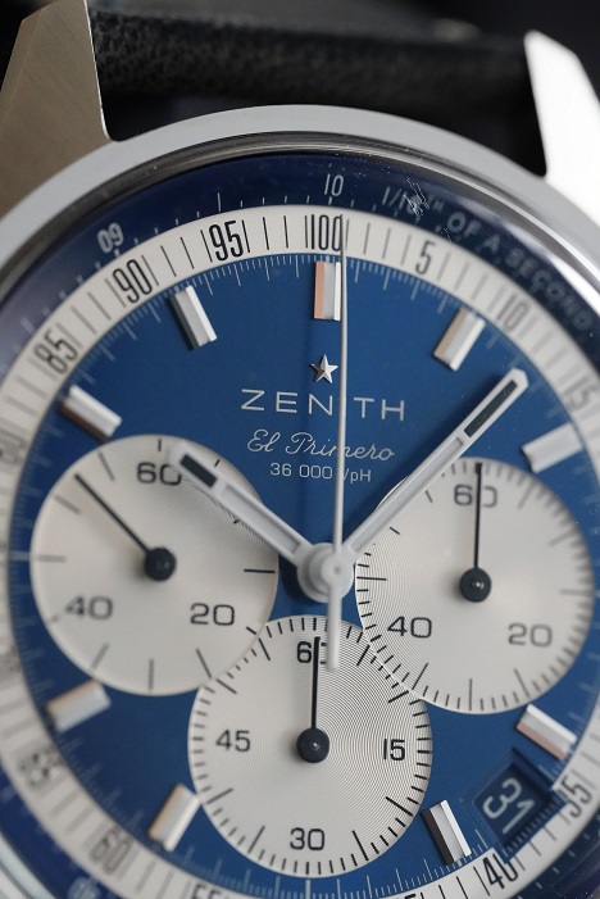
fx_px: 2622
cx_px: 300
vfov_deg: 19.4
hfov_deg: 13.1
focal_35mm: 105
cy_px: 450
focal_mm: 105
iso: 10000
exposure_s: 1/250
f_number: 5.6
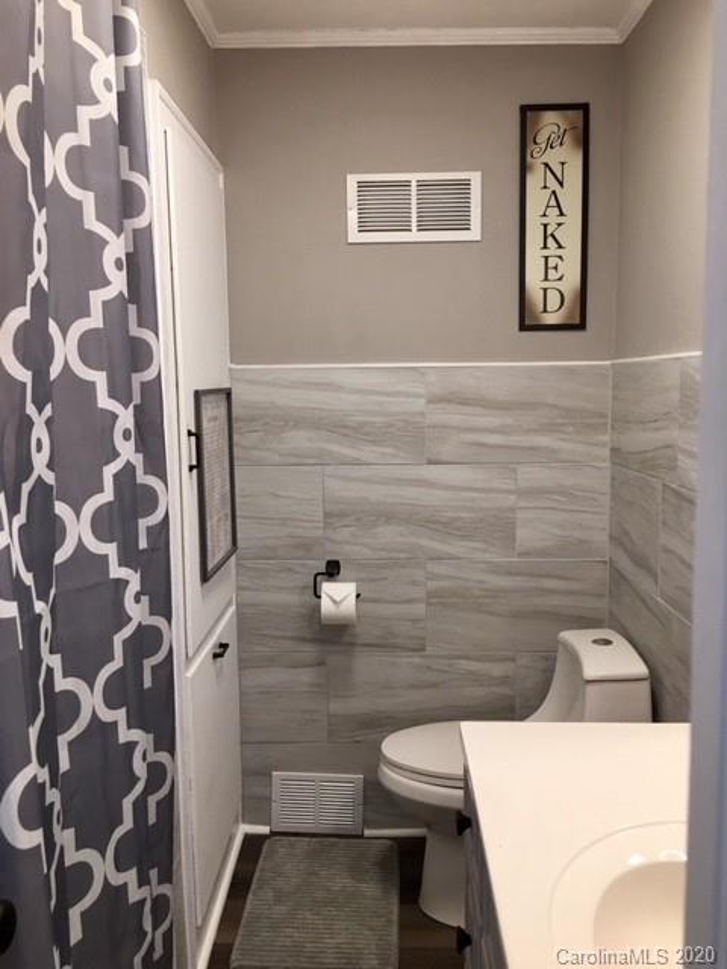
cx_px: 364
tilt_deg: -4.6
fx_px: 812
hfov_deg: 48.2
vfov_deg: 61.7
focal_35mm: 29
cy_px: 484
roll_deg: -0.2
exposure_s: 1/30
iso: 40
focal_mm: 4.15
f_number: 2.2
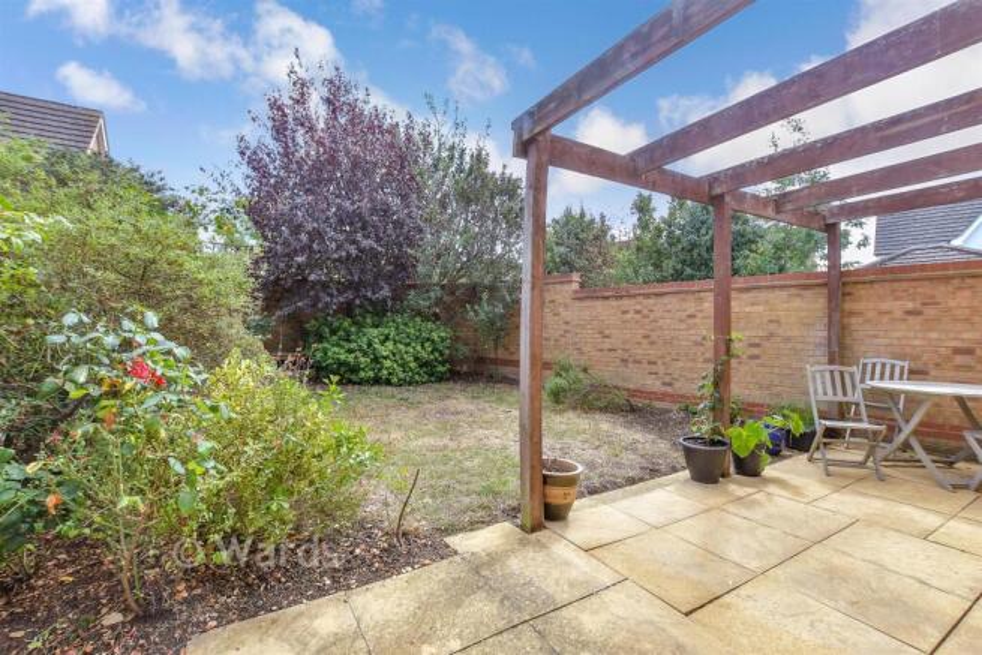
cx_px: 491
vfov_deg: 77.4
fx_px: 409
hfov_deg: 100.4
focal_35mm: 15
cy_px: 328
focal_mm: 10
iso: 160
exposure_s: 1/80
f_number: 8
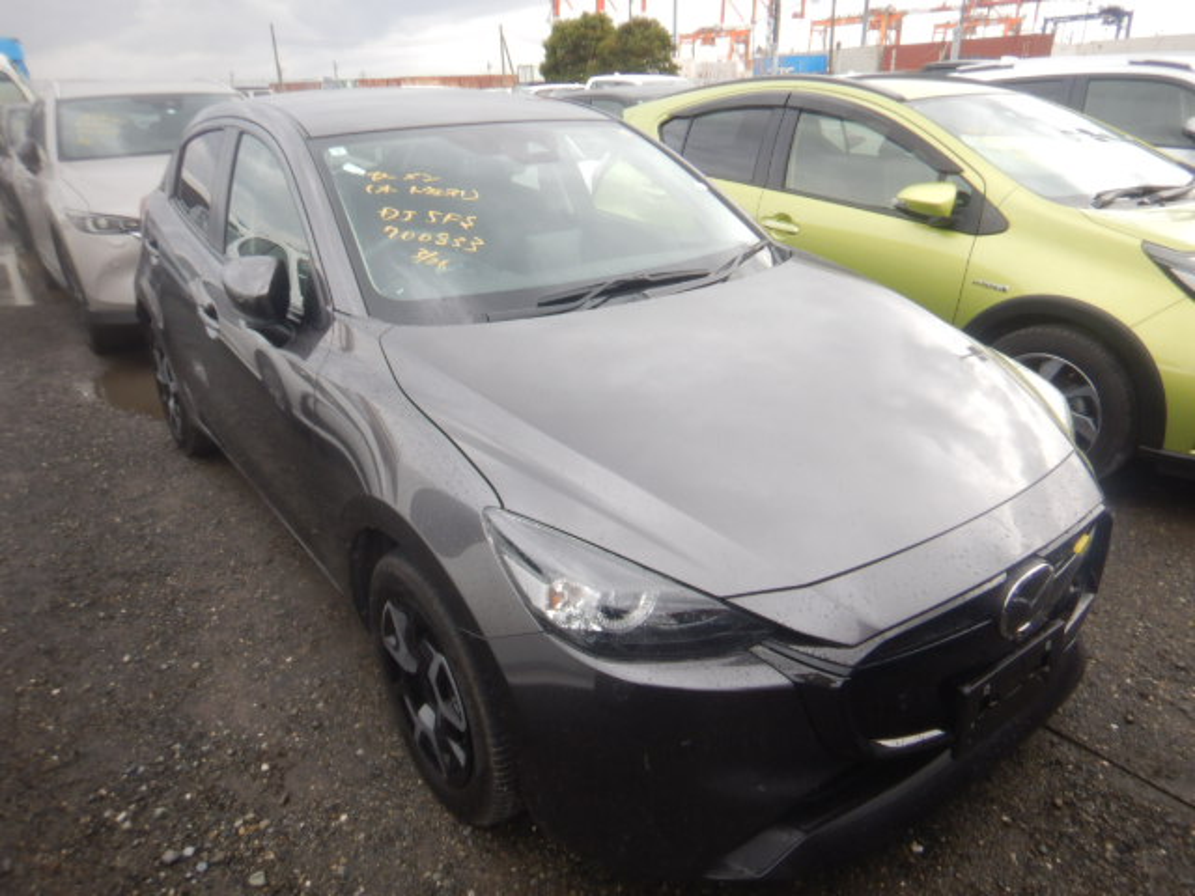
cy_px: 448
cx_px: 598
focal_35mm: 24
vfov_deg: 56.8
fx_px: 829
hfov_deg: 71.6
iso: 125
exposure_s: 1/100
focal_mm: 4.3
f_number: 2.8
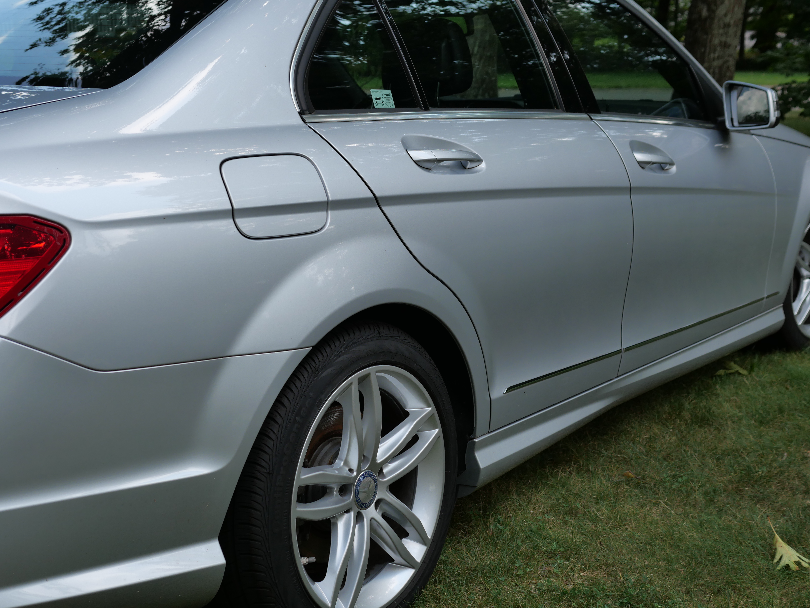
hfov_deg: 38.2
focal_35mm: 50
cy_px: 304
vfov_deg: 29.1
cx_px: 405
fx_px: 1170
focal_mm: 25
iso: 200
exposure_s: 1/800
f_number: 3.5
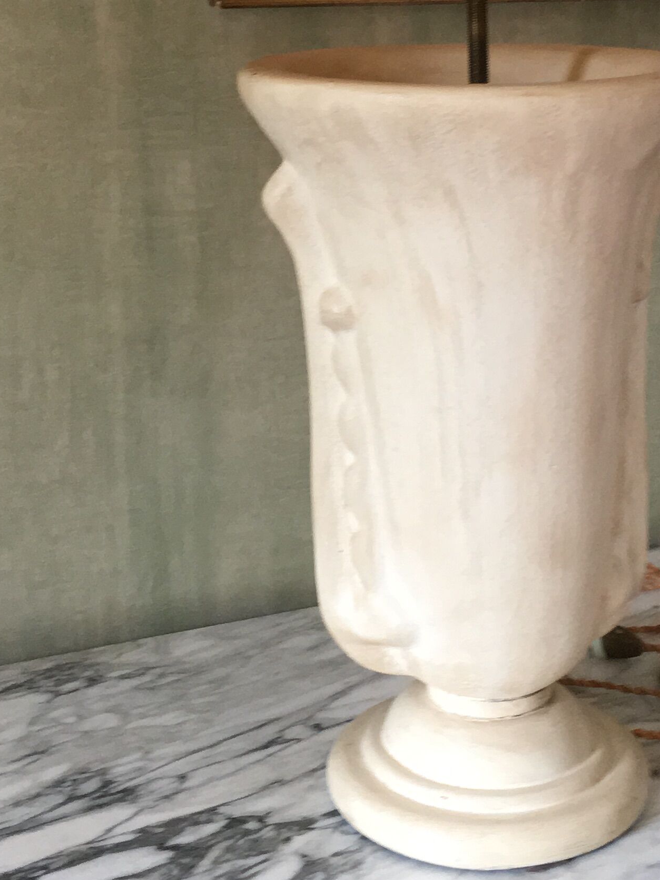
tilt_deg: -11.0
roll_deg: -0.6
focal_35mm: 70
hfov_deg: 21.0
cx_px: 429
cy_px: 194
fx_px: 1779
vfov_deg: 27.3
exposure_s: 1/33
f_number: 2.2
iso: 100
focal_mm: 4.15
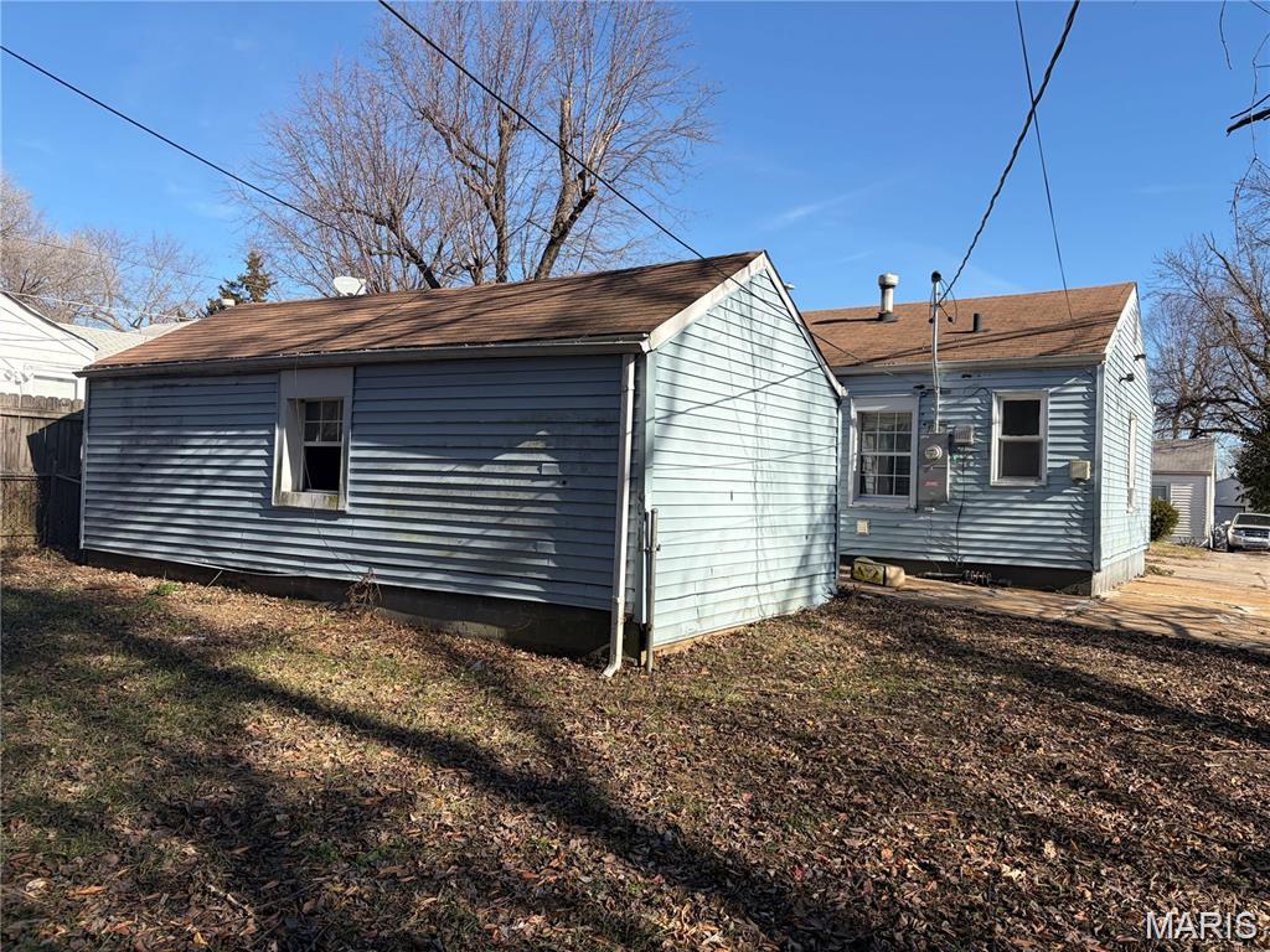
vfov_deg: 53.1
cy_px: 476
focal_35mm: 26
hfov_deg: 67.3
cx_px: 635
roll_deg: -1.7
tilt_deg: +1.3
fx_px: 954
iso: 50
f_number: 1.6
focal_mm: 5.96
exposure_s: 1/2865
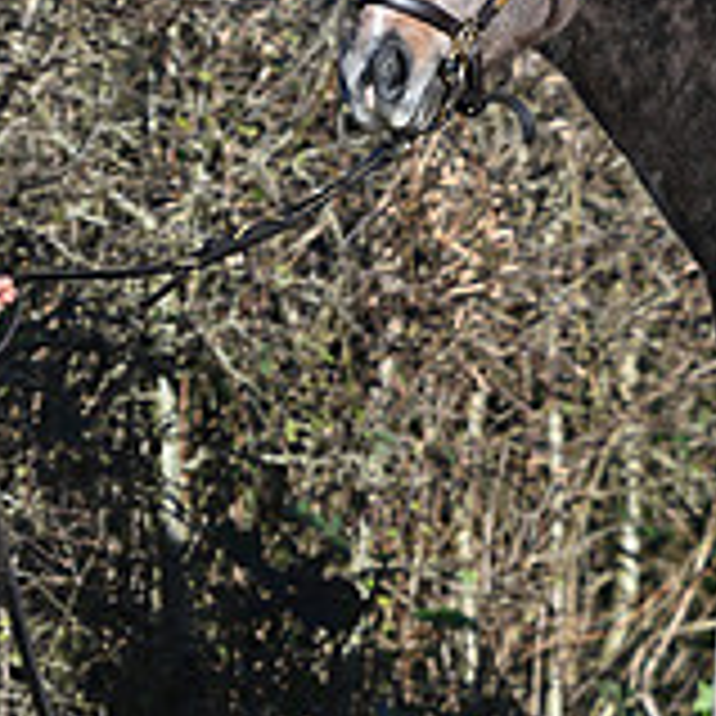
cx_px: 1207
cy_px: 372
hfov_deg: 3.5
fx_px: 11607
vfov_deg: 3.5
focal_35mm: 496
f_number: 3.2
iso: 140
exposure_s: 1/1250
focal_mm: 160
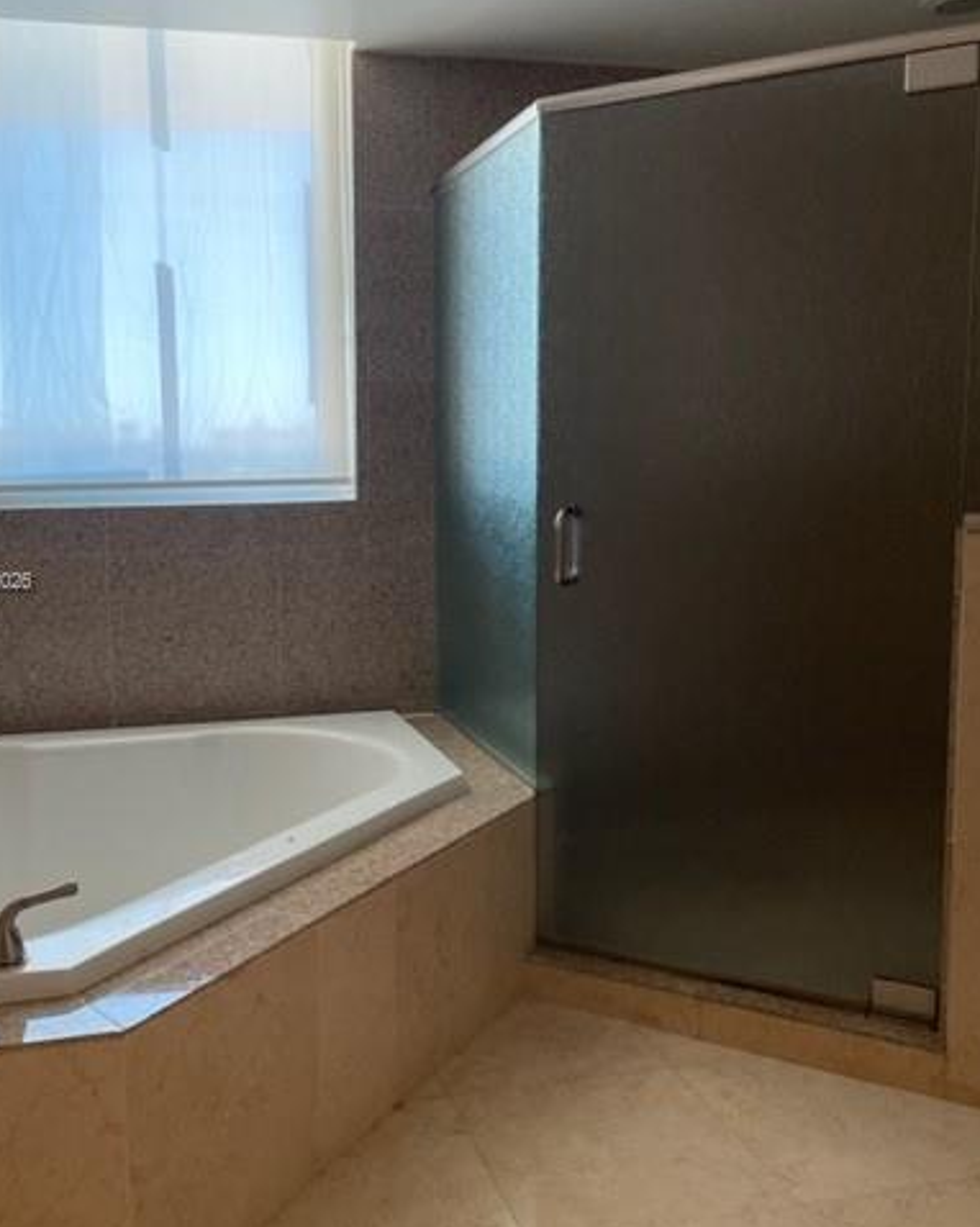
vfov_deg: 52.8
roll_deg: +0.8
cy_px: 583
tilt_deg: -5.6
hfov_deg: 43.1
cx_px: 393
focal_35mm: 34
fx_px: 1233
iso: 100
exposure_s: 1/121
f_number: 1.6
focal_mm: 4.2
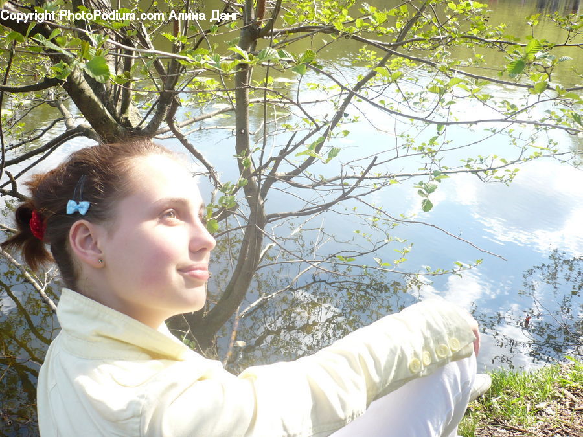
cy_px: 218
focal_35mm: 35
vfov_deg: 40.7
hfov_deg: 52.6
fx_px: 589
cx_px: 292
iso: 100
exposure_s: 1/160
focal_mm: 5.8
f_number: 2.8
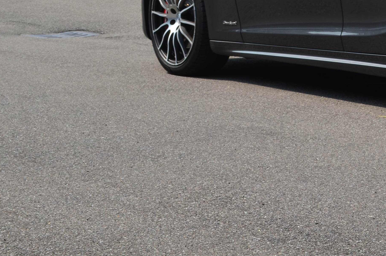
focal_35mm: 142
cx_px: 504
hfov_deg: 13.9
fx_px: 1523
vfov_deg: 9.4
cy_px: -65
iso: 110
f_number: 11
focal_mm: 35
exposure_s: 1/125
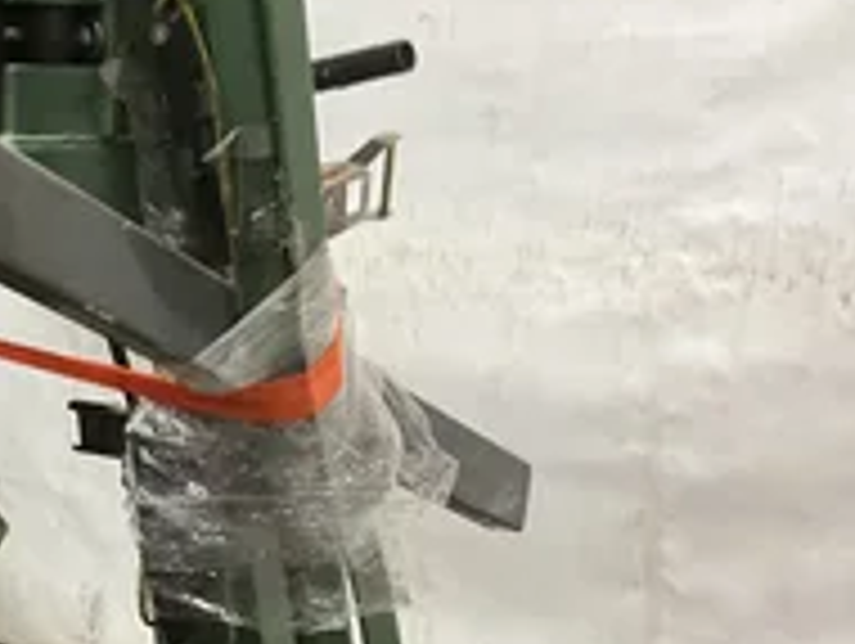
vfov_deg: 23.9
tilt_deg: -12.6
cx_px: 27
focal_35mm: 61
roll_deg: -0.6
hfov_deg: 29.8
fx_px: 1509
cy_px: 446
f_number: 1.8
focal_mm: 3
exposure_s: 1/60
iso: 160
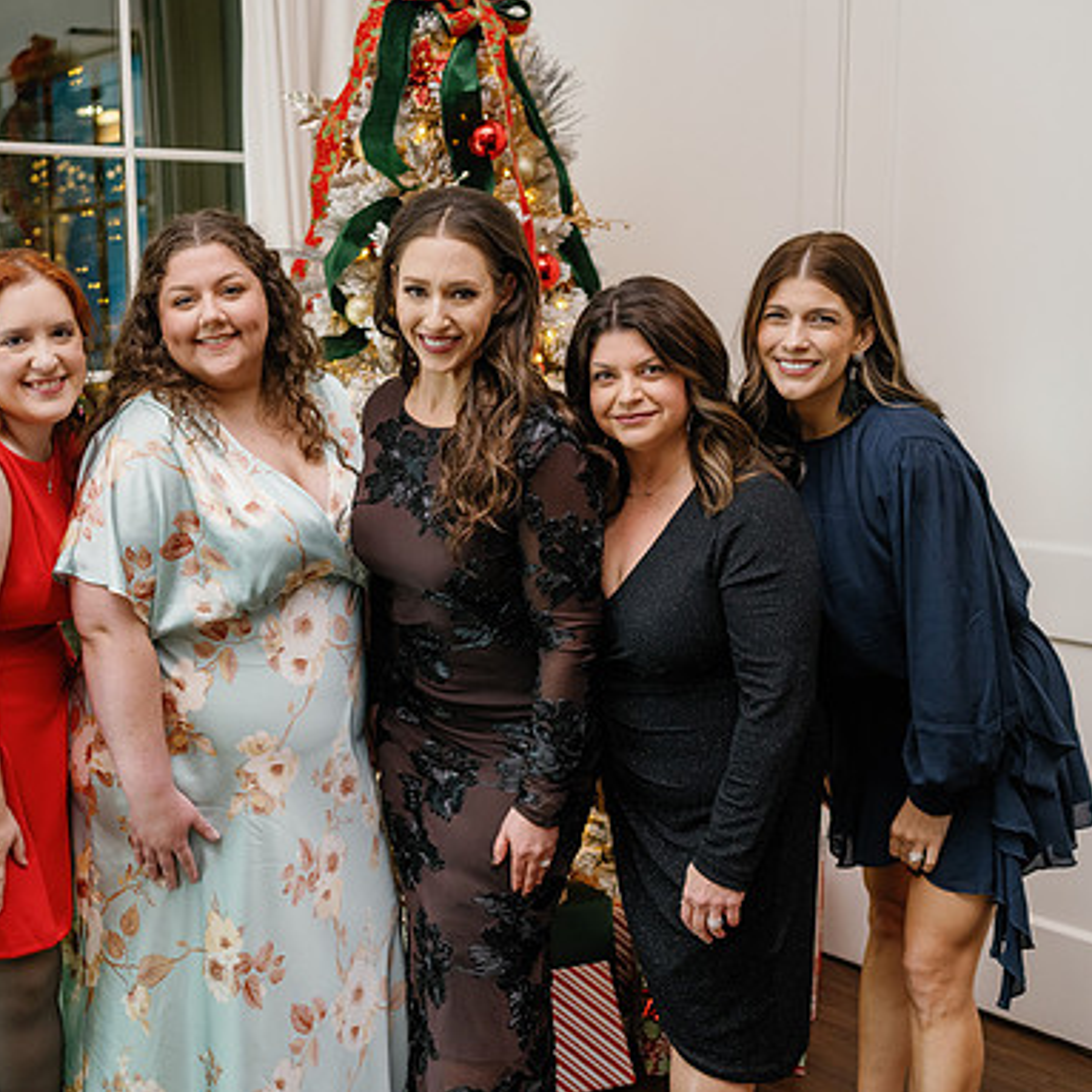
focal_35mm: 45
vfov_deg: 37.6
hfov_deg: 36.9
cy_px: 546
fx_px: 1606
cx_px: 314
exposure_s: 1/125
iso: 800
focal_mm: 35
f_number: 2.8
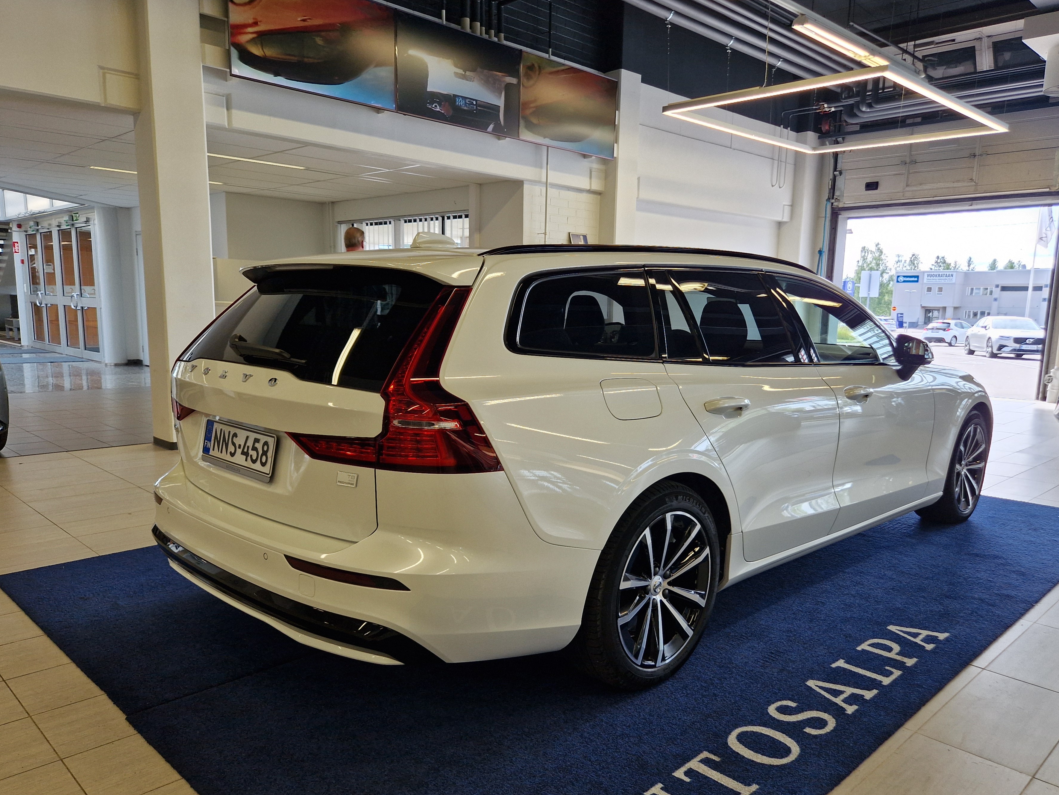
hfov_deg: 67.2
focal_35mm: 26
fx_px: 795
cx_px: 565
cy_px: 427
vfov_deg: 53.0
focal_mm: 5.4
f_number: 1.8
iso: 50
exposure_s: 1/180
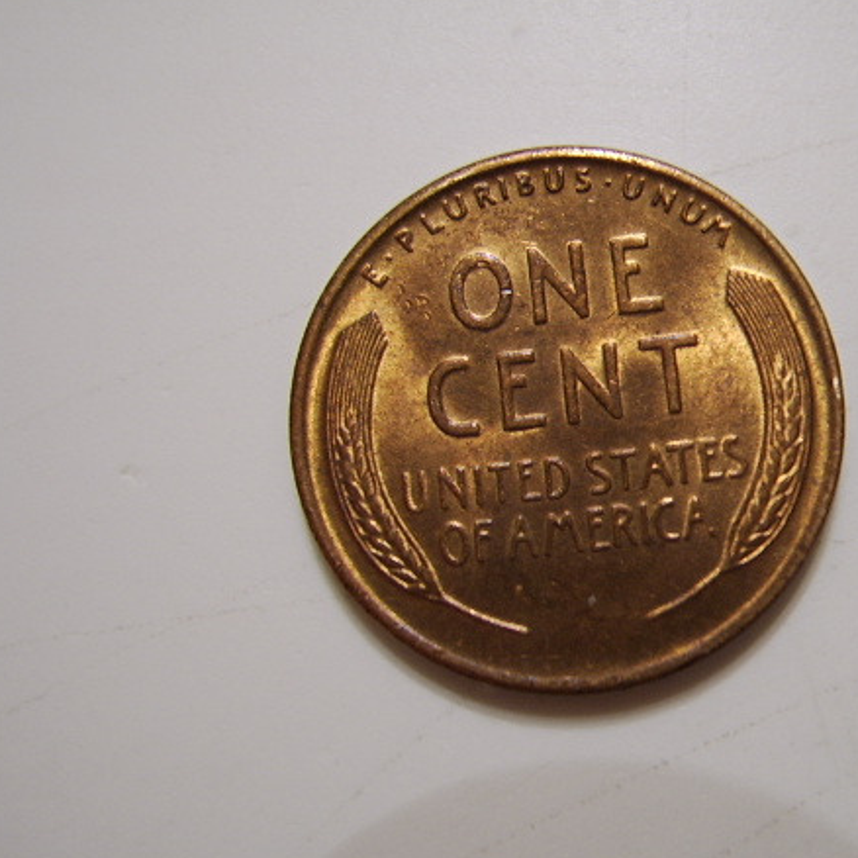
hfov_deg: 41.1
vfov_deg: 41.9
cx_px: 599
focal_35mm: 40
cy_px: 429
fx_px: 1122
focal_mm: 8.13
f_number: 2.7
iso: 71
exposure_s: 1/4
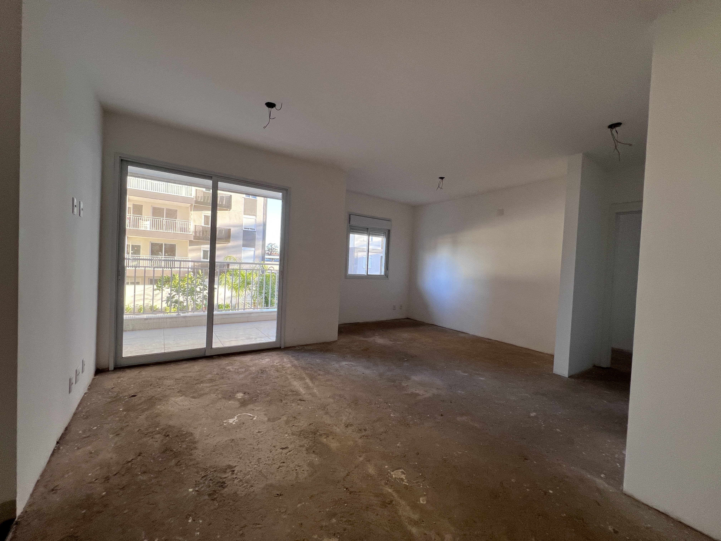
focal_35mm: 13
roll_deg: -2.0
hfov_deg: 106.2
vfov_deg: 89.9
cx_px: 360
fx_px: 271
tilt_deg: -1.3
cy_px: 270
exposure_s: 1/99
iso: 100
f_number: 1.8
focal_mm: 1.57
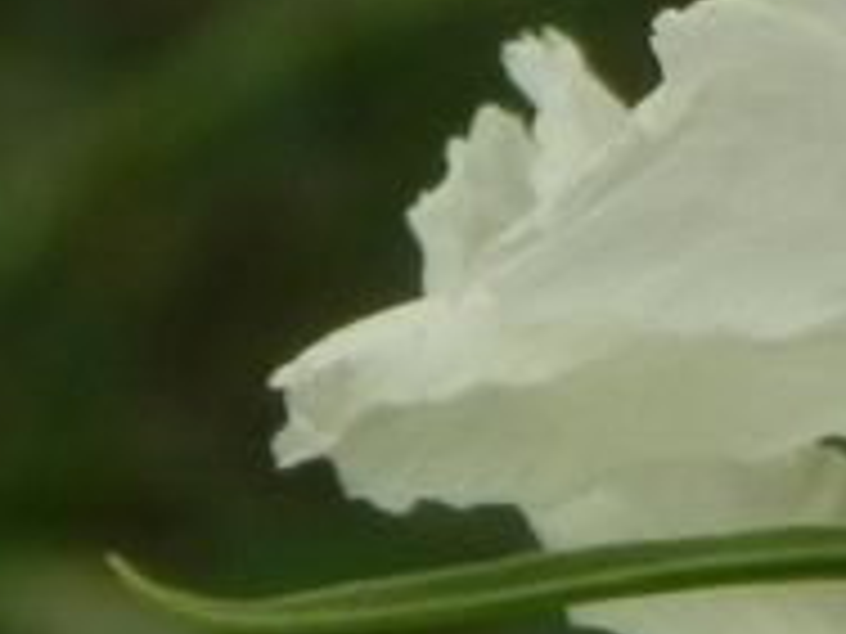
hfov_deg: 0.7
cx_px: 2108
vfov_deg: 0.5
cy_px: 755
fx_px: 66549
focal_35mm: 2723
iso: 160
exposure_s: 1/320
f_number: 8
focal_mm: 85.6
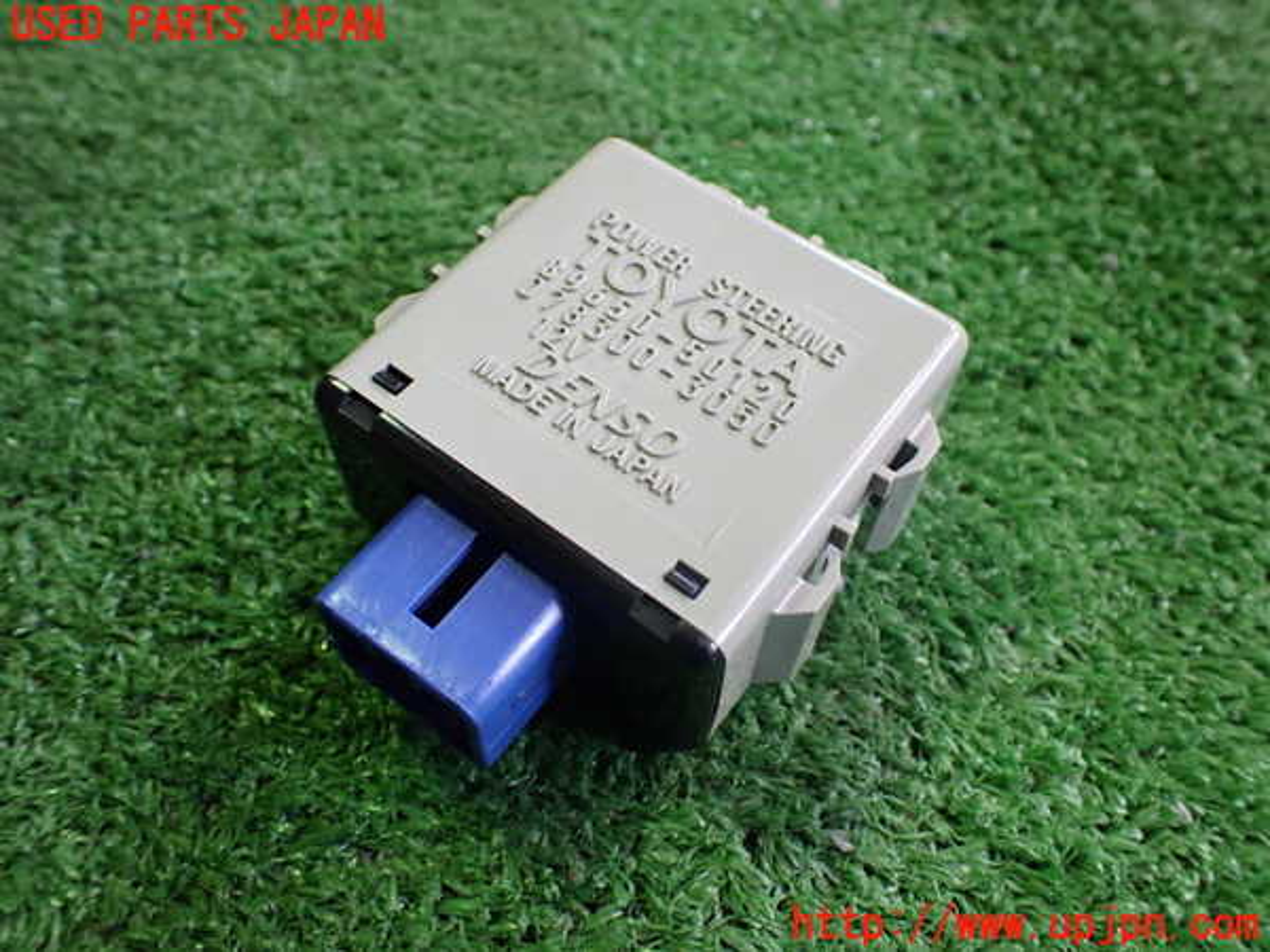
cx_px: 635
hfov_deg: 60.0
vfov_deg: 46.8
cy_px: 476
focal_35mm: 30
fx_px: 1101
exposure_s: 1/100
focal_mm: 5.4
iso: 800
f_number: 2.3
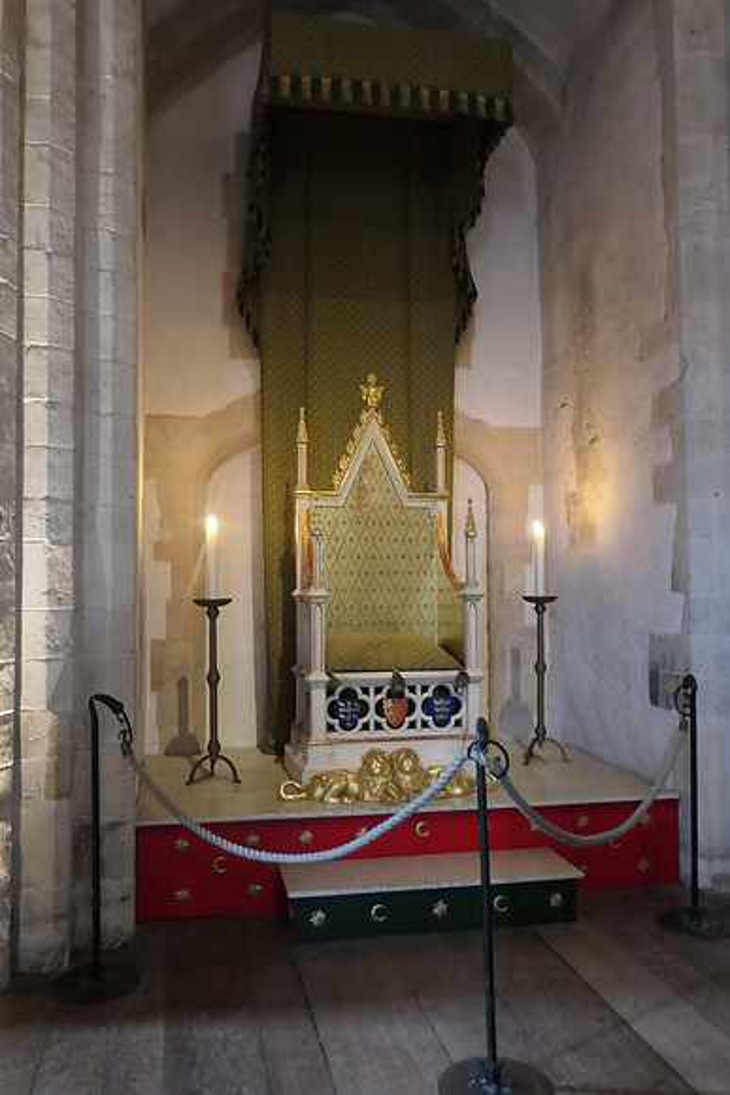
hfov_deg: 45.0
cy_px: 548
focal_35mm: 29
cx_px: 365
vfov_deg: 63.6
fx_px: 881
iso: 3200
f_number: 3.5
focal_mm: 10.3
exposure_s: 1/50
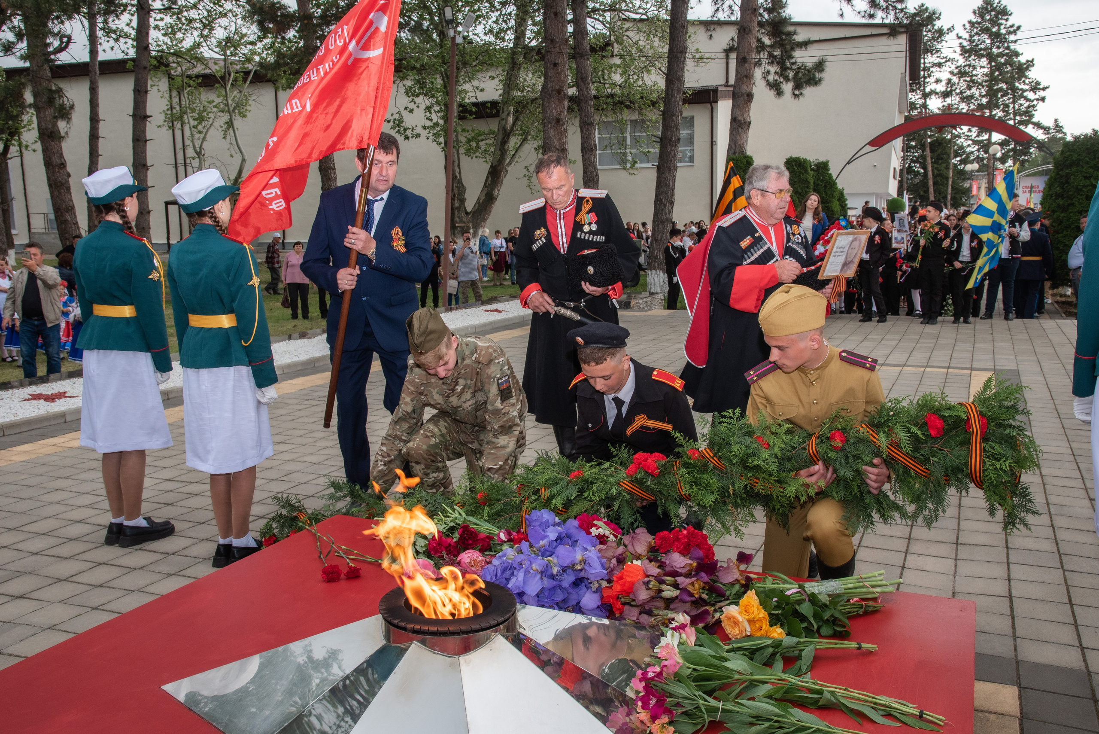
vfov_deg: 40.0
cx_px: 550
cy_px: 367
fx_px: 1007
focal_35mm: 33
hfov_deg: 57.3
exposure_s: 1/160
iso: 640
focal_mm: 32
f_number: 10
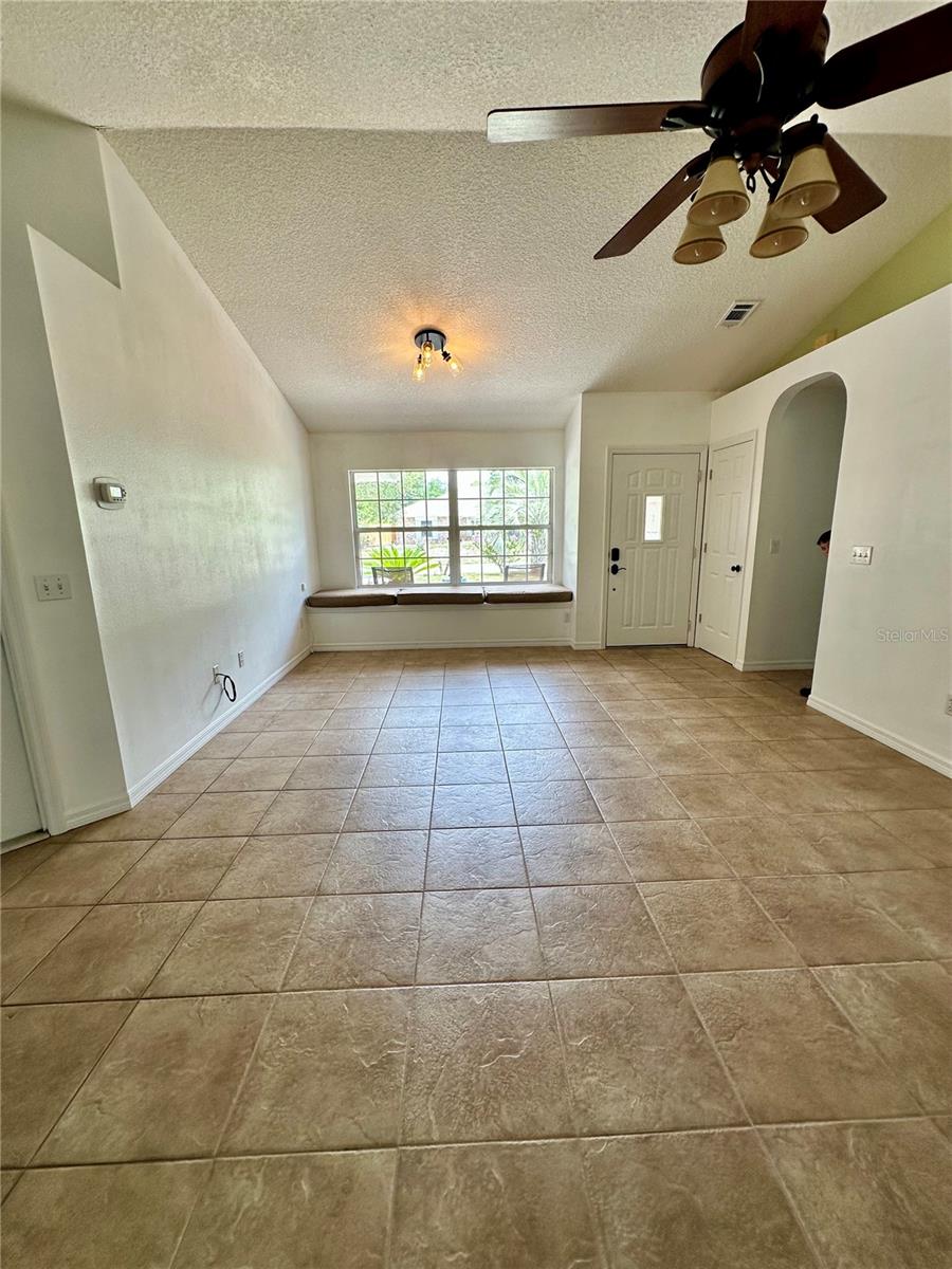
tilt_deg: -11.5
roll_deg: +0.2
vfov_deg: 102.1
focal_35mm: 14
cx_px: 476
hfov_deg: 85.7
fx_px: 513
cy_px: 634
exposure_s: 1/120
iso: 64
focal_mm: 2.22
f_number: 2.2
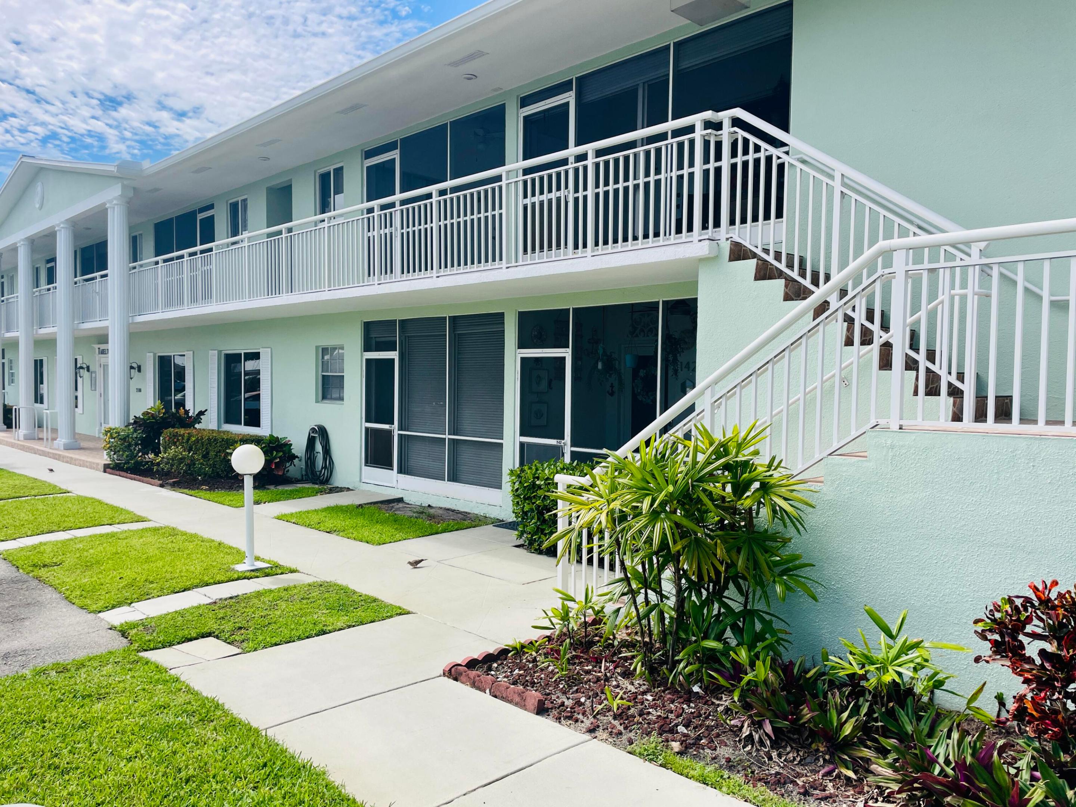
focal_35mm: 26
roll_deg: -0.2
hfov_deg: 67.3
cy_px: 404
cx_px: 538
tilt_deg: -3.4
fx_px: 808
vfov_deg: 53.1
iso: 32
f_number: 1.6
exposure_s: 1/2681
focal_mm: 4.2
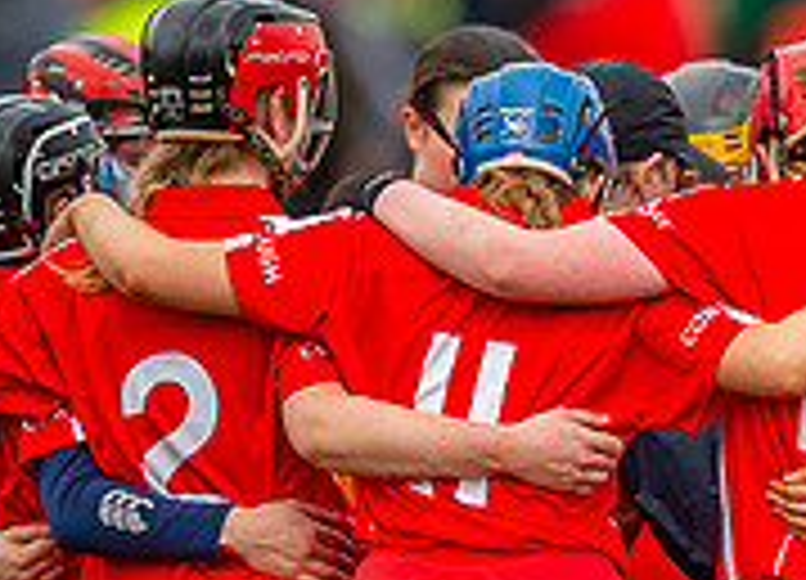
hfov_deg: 1.2
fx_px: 38298
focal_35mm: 1668
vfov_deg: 0.9
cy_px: 498
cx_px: 1095
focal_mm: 400
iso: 400
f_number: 2.8
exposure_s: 1/3200
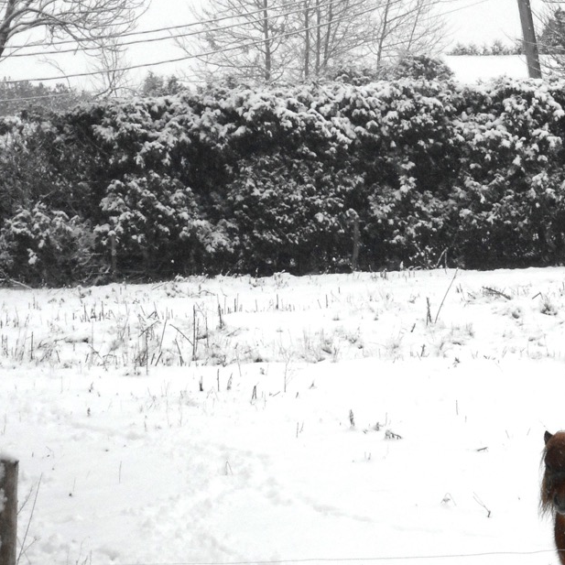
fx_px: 3767
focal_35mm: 204
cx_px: 628
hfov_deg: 8.5
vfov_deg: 8.6
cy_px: 324
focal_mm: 15.9
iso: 180
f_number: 5.6
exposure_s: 1/250
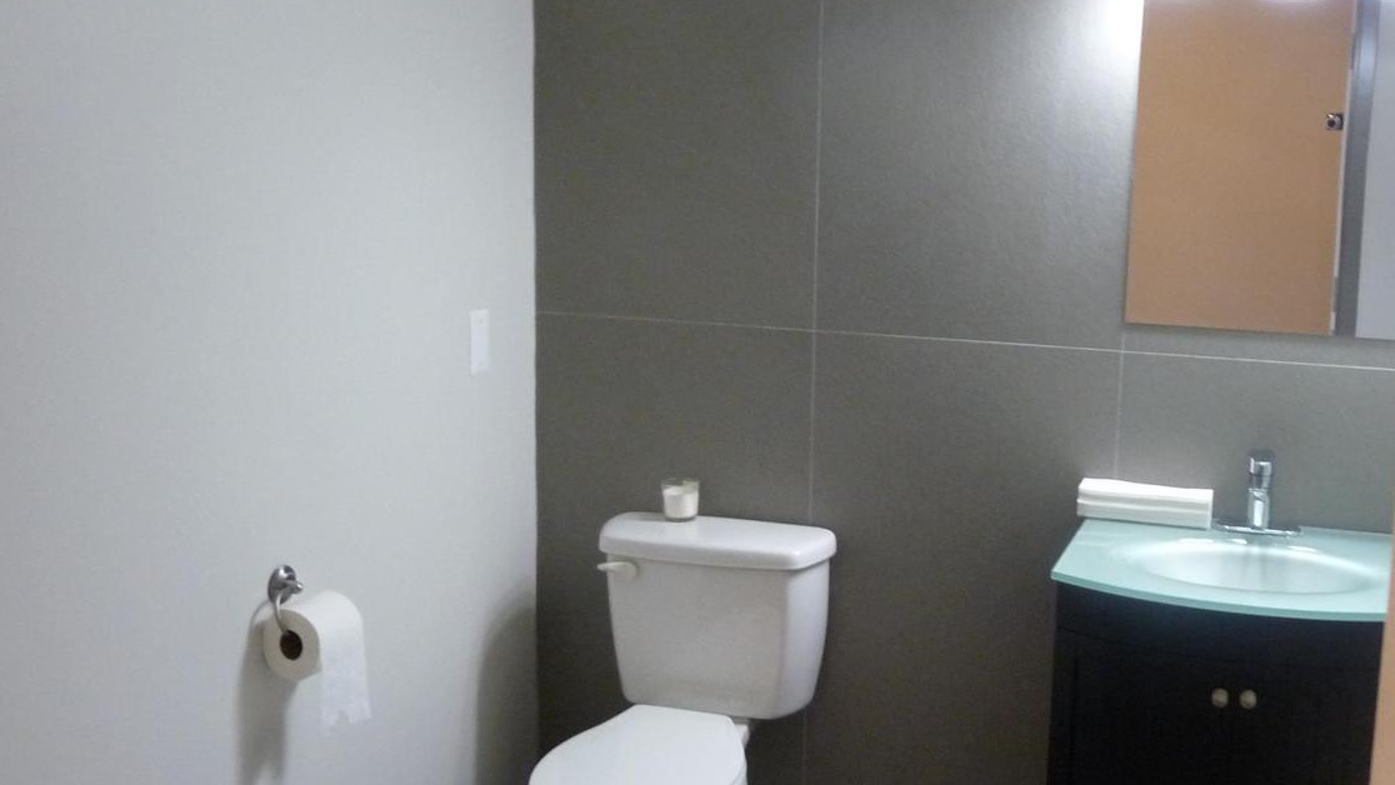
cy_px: 401
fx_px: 1665
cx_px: 875
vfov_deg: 26.5
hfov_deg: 45.1
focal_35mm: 45
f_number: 3.5
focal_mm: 5.3
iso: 320
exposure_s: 1/30
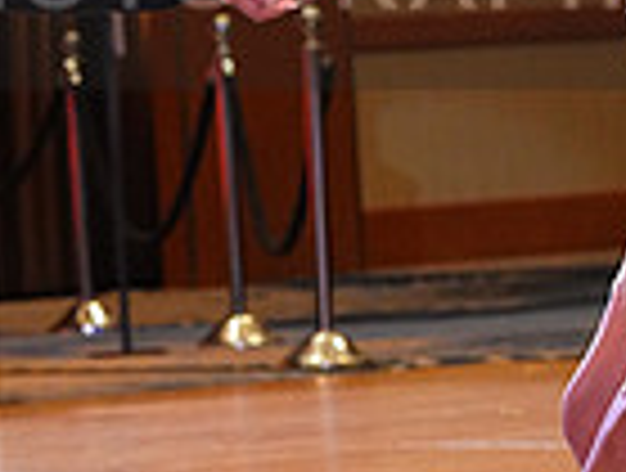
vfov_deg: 3.8
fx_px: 7035
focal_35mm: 388
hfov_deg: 5.1
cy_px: -58
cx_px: 146
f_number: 5.6
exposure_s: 1/320
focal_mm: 97
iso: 5000
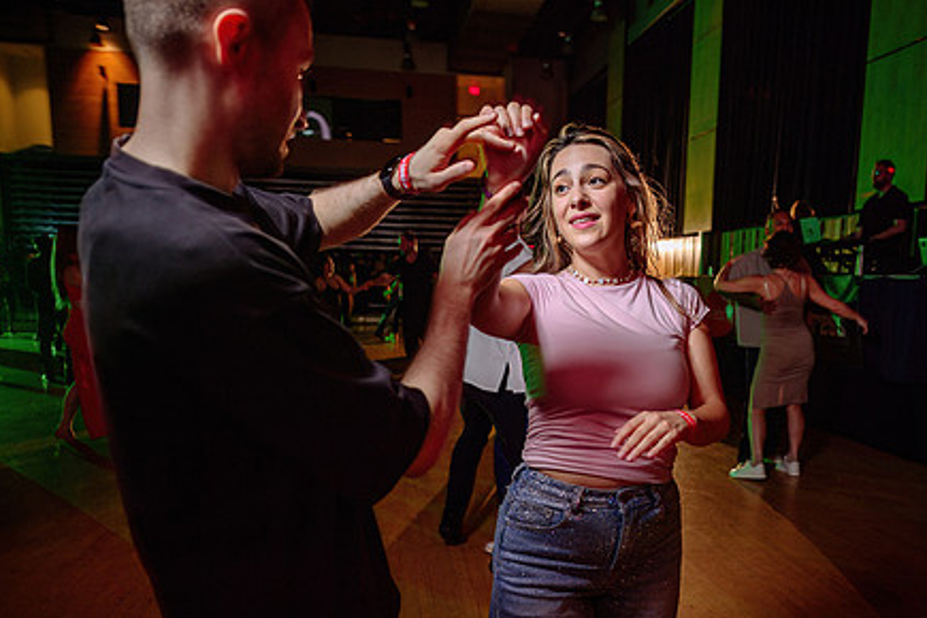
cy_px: 408
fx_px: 824
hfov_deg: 58.4
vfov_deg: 40.6
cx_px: 543
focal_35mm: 32
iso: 800
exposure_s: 1/40
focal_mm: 24
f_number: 2.8
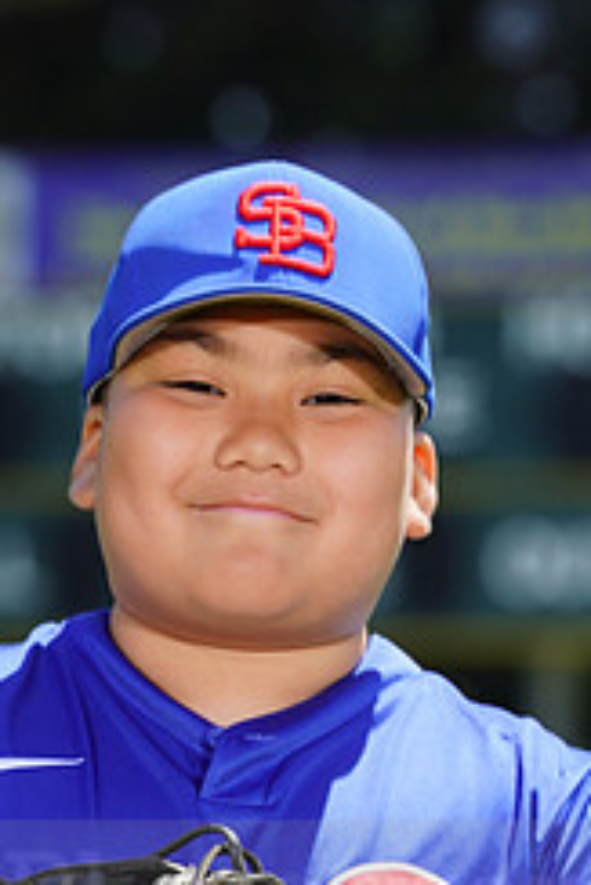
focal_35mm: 587
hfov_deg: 2.3
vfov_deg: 3.5
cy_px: 870
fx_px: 14433
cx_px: 266
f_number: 8
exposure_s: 1/250
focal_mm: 247
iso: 100
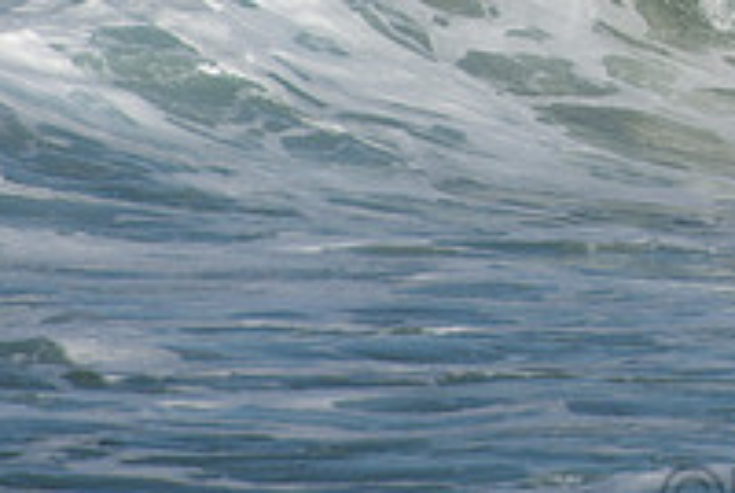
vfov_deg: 0.8
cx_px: 944
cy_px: -112
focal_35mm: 1736
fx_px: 35495
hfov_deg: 1.2
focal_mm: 400
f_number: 5.6
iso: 160
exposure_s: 1/1250
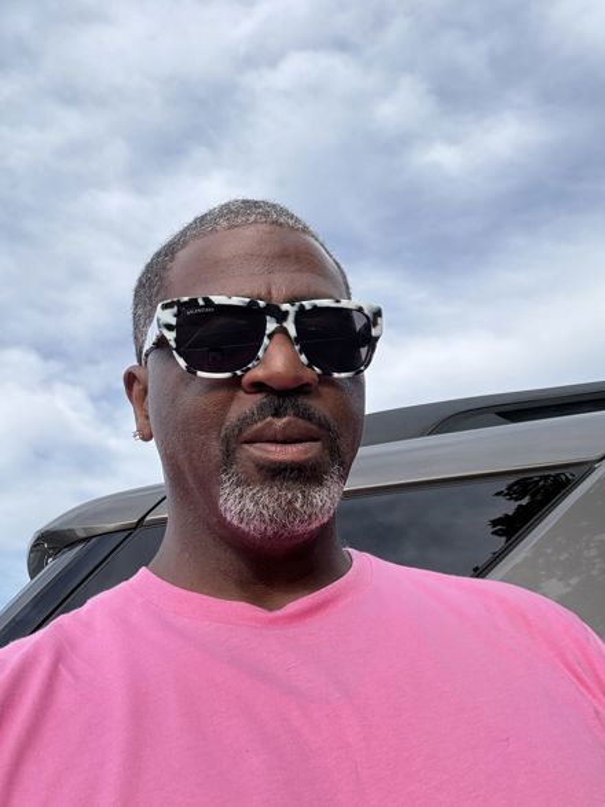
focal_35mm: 30
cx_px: 302
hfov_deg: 46.8
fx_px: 699
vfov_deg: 60.0
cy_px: 404
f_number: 1.9
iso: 25
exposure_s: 1/569
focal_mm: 2.69
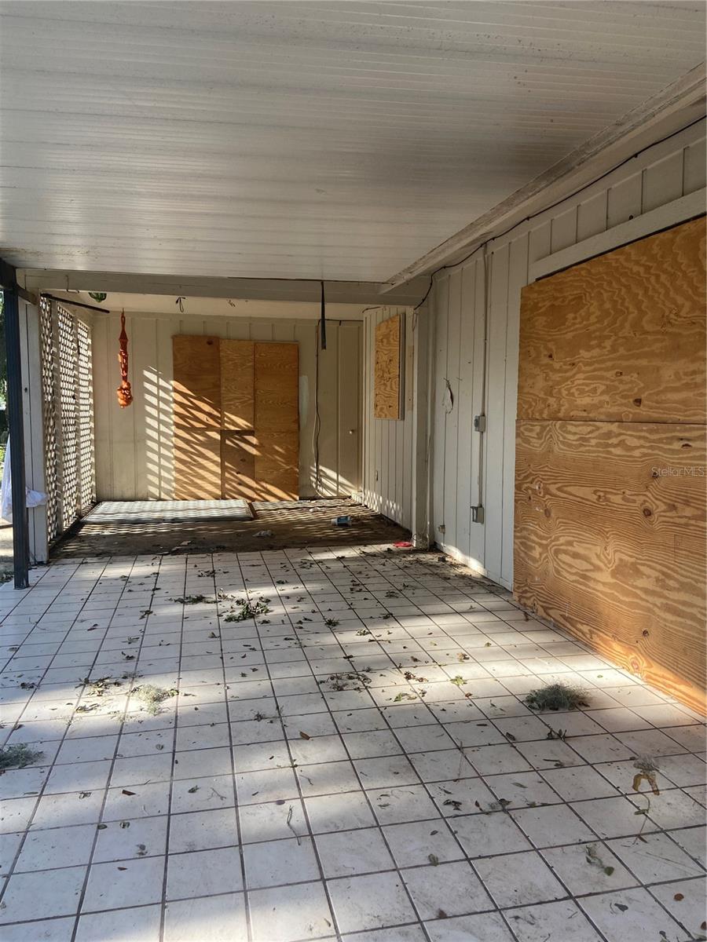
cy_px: 471
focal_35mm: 26
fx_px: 708
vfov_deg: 67.3
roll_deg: +0.4
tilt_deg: -4.5
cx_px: 354
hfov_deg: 53.1
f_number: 1.8
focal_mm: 4.25
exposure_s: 1/573
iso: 32
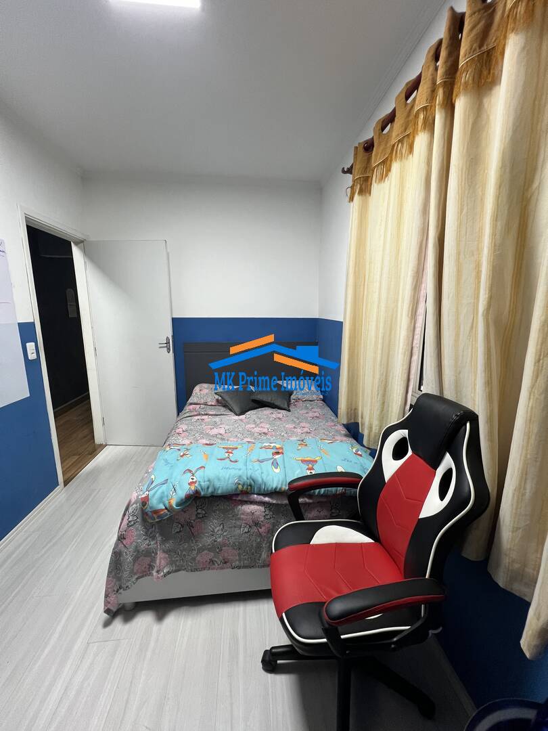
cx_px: 274
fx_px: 274
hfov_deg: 89.9
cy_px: 366
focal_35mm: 13
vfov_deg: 106.2
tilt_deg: -10.2
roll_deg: +0.5
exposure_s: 1/60
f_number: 1.8
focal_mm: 1.57
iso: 200
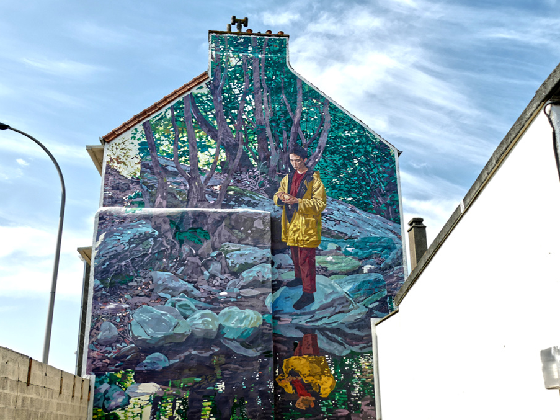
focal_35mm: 36
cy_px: 211
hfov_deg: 51.3
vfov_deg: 39.6
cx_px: 302
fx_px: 582
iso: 125
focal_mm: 11.9
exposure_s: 1/2000
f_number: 3.5
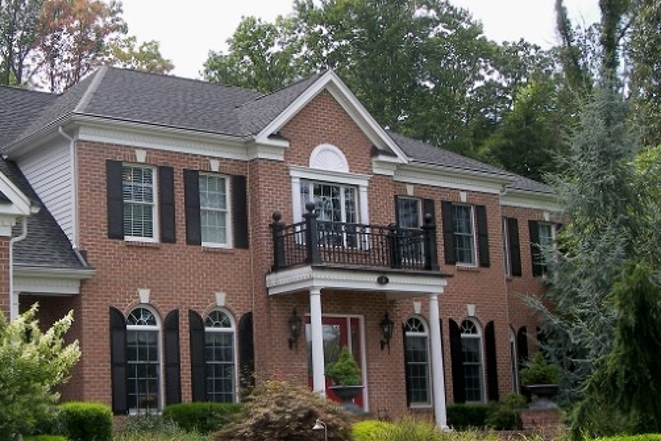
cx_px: 195
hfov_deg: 31.5
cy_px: 242
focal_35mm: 63
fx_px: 1157
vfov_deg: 21.6
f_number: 3.2
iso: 50
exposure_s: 1/400
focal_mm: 7.9
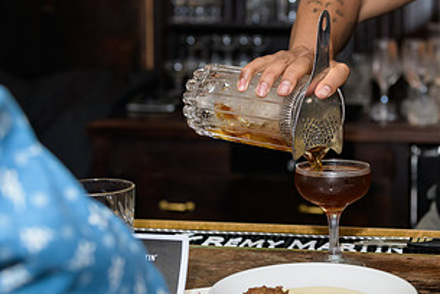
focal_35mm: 76
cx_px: 322
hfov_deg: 26.3
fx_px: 930
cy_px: 84
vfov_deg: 17.9
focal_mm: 40
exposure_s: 1/125
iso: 1000
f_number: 3.2
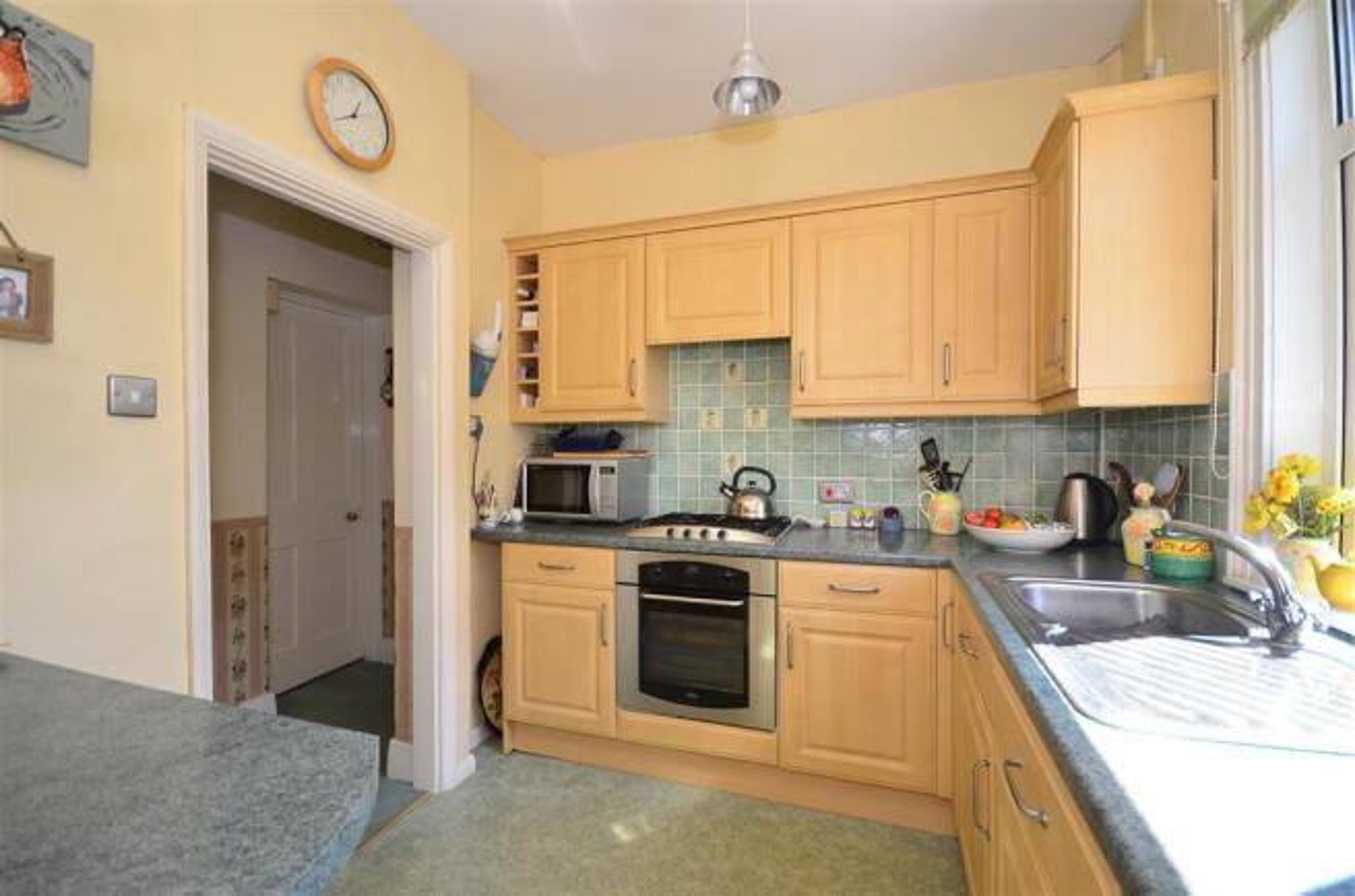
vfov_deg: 77.0
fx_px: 563
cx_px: 678
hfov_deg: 100.5
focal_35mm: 15
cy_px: 448
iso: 200
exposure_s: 1/40
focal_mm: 10
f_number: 5
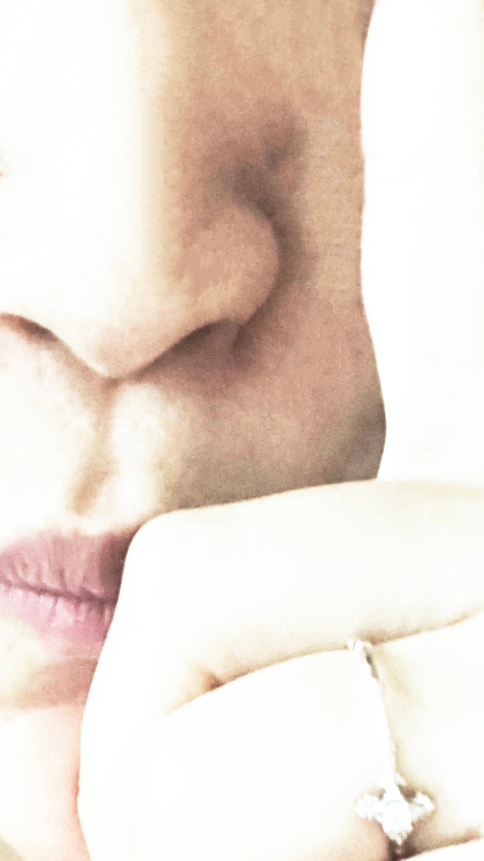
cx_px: 125
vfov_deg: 13.5
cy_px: 55
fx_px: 3604
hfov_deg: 7.7
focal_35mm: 158
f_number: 2.2
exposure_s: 1/15
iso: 2000
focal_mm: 7.5
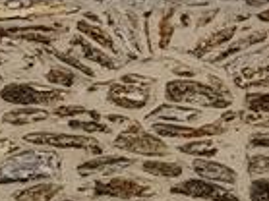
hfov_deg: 7.5
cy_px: -321
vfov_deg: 5.4
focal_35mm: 265
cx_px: 252
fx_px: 2058
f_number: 1.9
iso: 50
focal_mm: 6.12
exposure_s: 1/1100
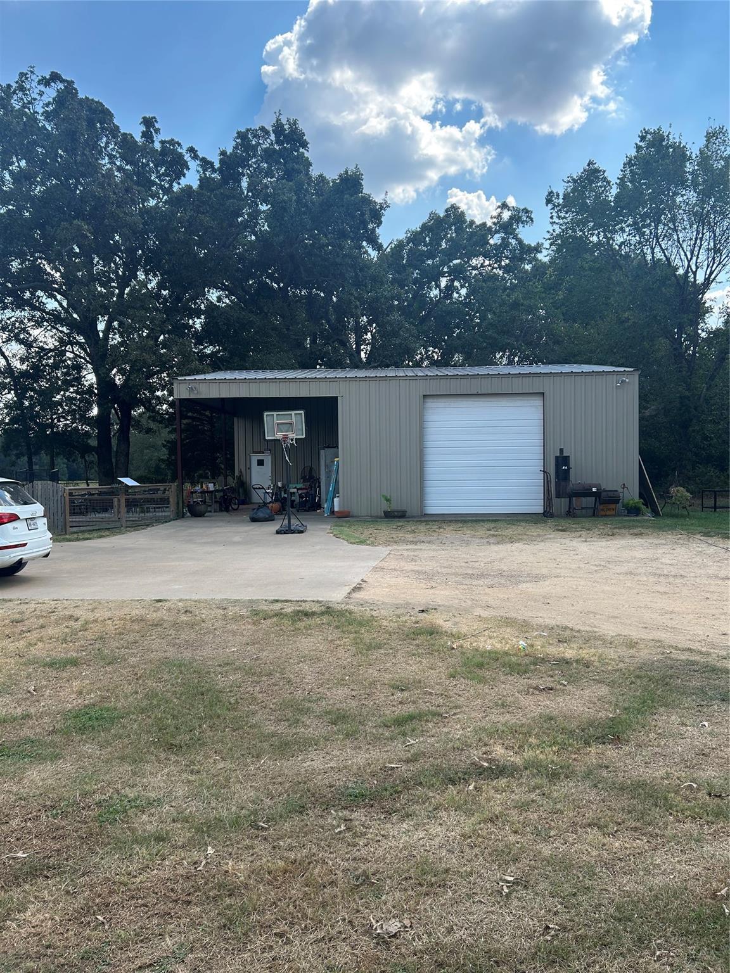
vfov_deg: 67.3
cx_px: 365
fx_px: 731
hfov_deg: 53.1
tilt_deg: -3.3
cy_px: 486
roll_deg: +0.8
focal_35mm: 26
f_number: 1.5
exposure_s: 1/1751
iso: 50
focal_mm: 5.7
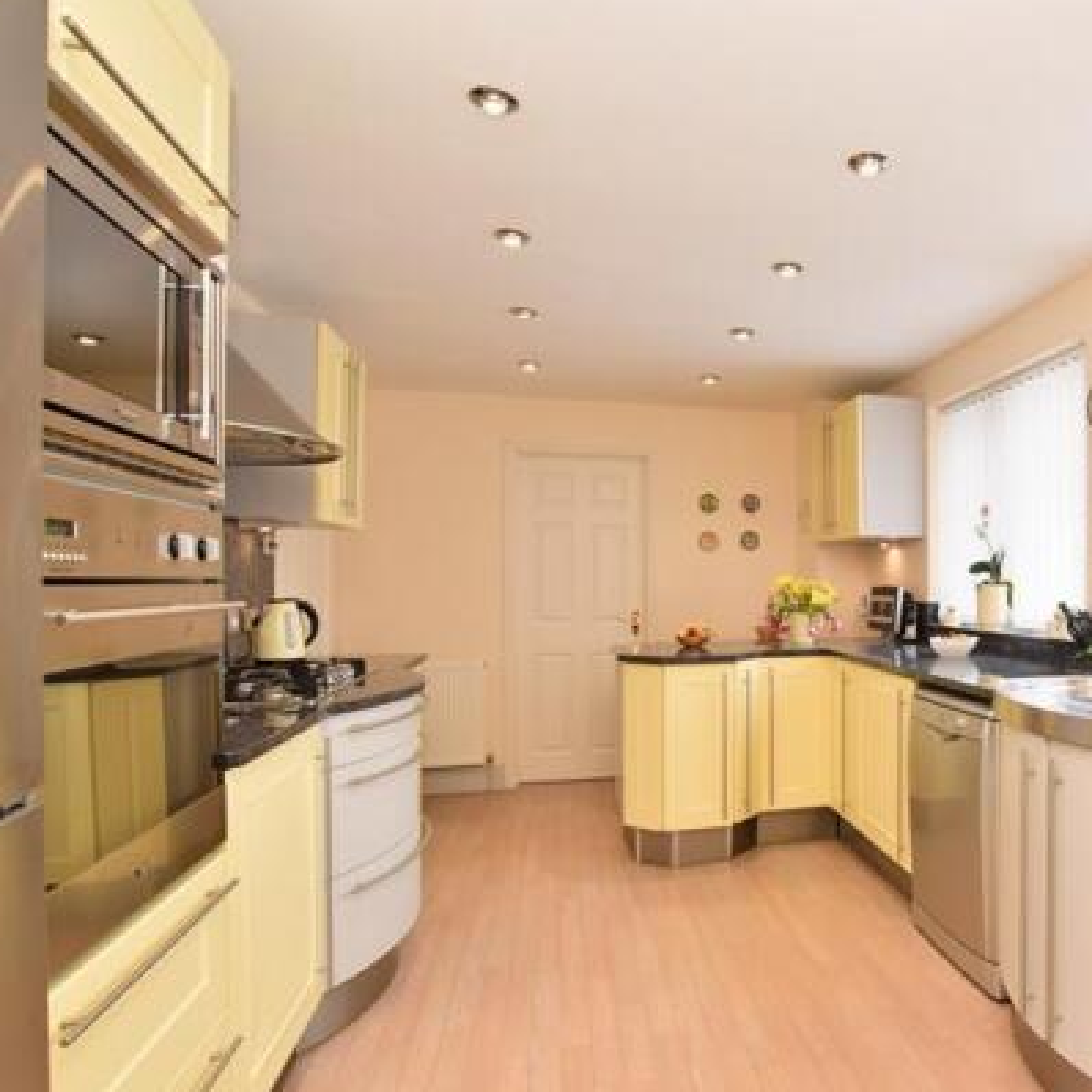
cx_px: 812
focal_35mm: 21
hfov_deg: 67.8
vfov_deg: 72.1
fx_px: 749
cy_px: 572
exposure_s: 1/60
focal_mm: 10
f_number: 13
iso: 400
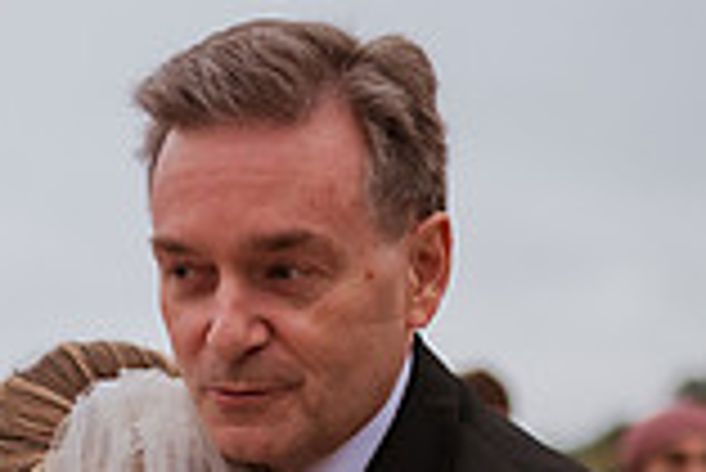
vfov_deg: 10.5
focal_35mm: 129
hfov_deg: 15.8
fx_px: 2532
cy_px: 535
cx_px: 162
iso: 500
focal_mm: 35
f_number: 1.8
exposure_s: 1/5000
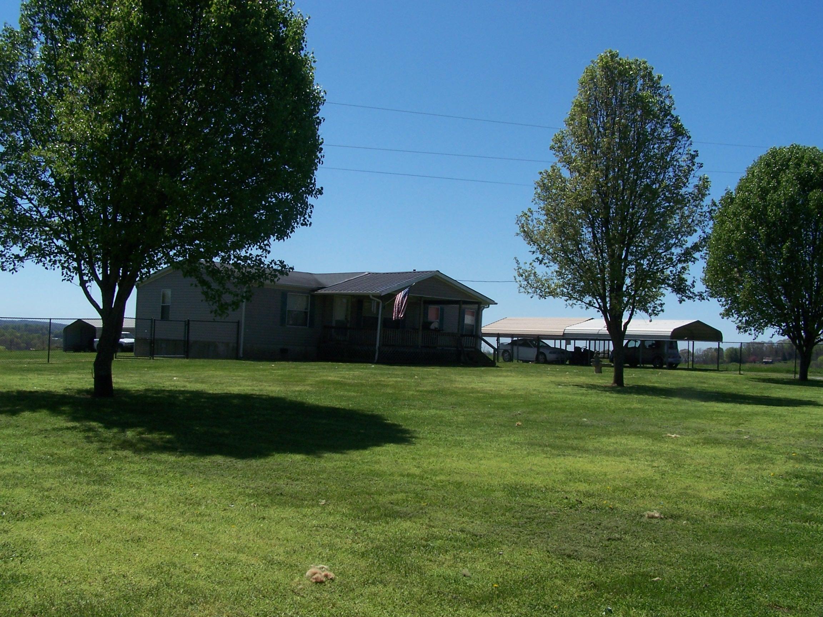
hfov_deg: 49.0
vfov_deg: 37.7
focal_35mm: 38
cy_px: 308
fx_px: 903
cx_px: 412
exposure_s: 1/500
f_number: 5.6
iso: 80
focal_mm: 6.3
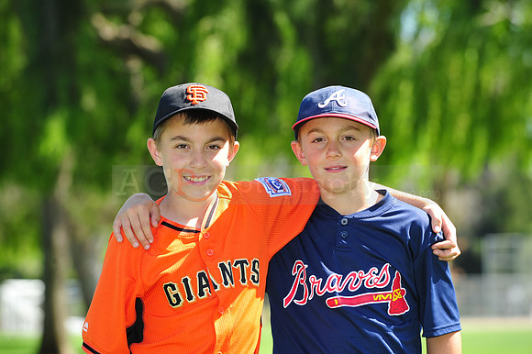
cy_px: 177
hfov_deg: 10.3
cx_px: 266
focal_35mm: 200
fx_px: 2954
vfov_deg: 6.9
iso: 200
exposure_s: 1/200
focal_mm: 200
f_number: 7.1
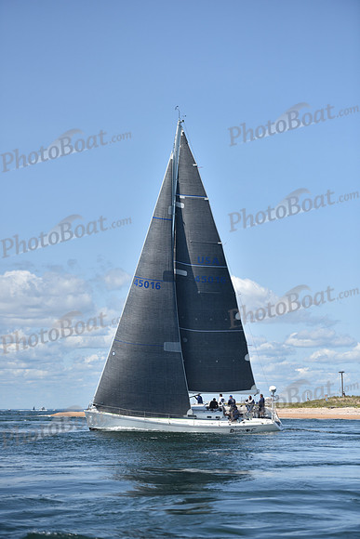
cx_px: 180
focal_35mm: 95
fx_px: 1424
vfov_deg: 21.5
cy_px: 270
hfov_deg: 14.4
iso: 250
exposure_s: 1/6400
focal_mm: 95
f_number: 3.2
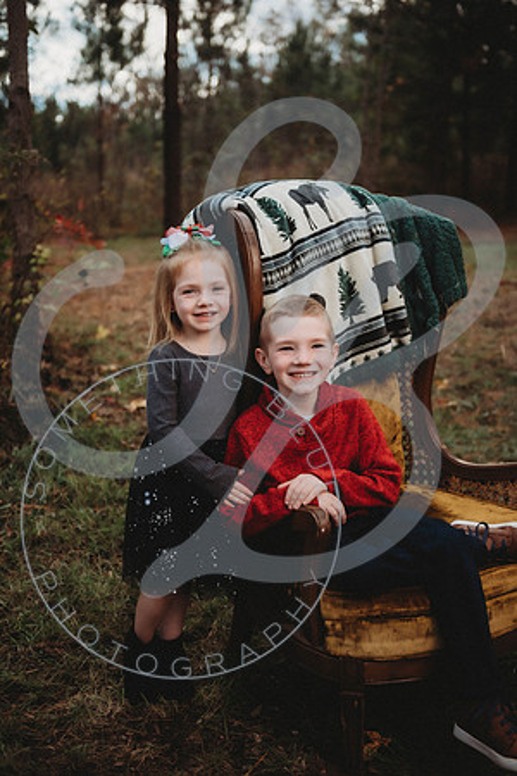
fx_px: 969
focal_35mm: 45
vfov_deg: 43.6
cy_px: 388
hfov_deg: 29.9
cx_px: 258
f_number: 2.8
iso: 100
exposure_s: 1/640
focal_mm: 45
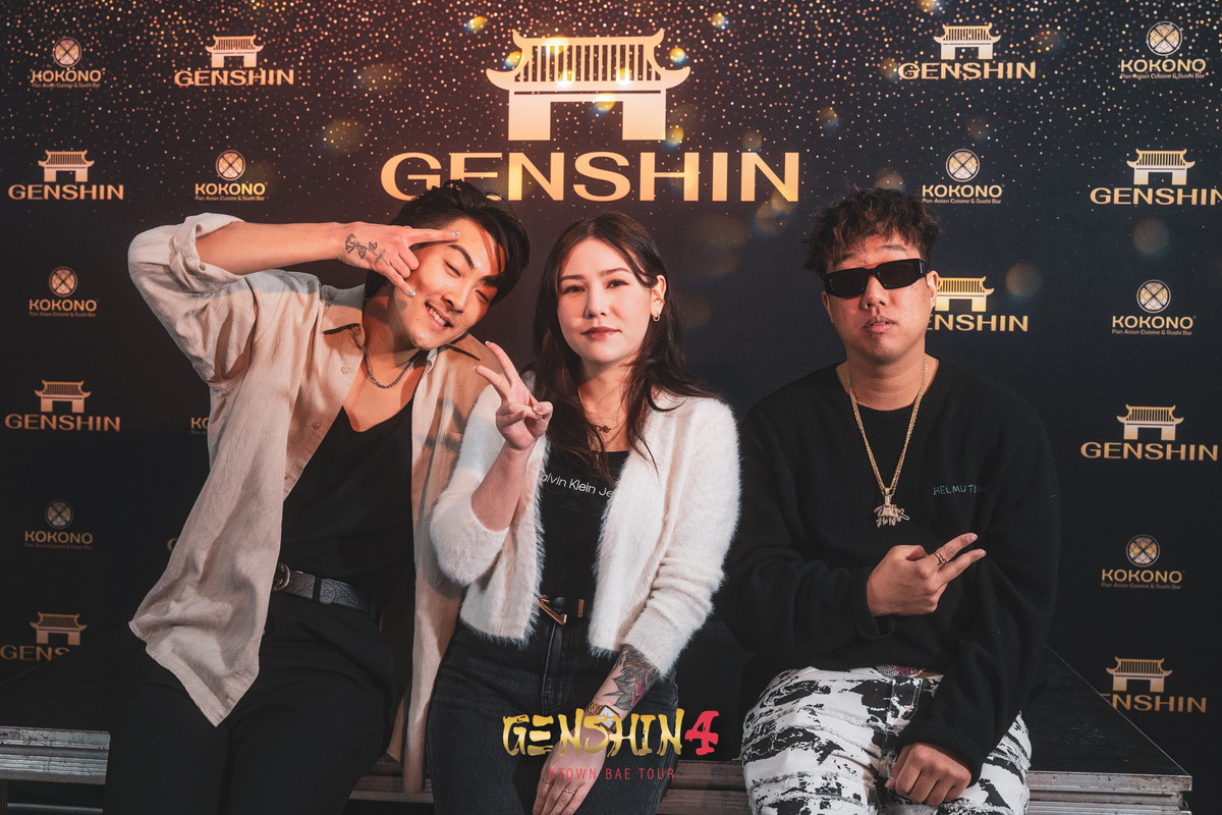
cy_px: 372
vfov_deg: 33.8
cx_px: 597
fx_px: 1338
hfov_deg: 49.1
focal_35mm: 39
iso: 1250
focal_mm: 33.1
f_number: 4
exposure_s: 1/125
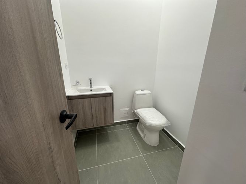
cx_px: 123
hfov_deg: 102.1
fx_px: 99
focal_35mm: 14
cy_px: 92
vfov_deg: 85.7
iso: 50
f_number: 2.2
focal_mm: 2.22
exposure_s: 1/99
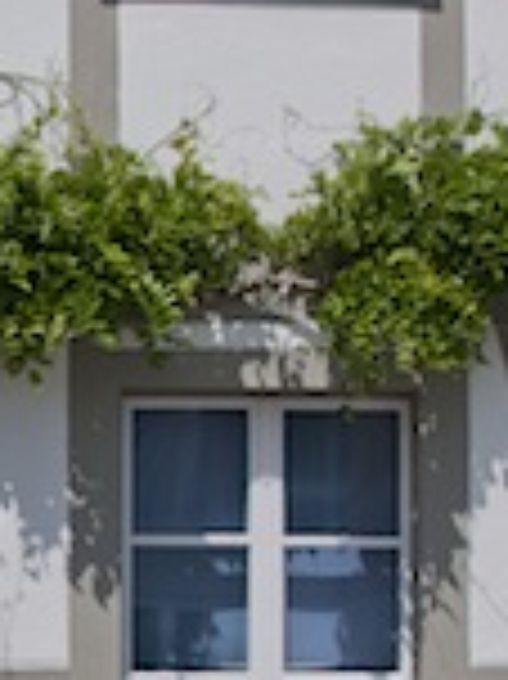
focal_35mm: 358
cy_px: 511
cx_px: -526
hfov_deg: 4.1
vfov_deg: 5.5
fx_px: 7015
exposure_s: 1/320
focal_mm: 78
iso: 100
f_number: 10
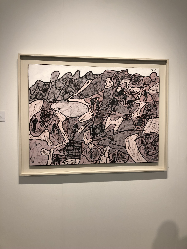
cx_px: 94
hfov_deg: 49.7
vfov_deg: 63.4
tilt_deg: -1.7
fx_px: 202
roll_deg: -0.8
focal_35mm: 28
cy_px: 124
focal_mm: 4
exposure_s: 1/40
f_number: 1.8
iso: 25
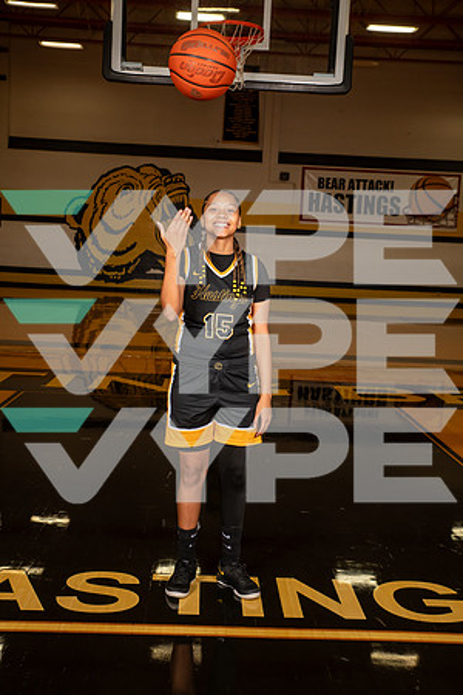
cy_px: 348
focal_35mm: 46
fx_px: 887
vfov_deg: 42.7
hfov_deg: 29.2
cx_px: 232
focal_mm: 46
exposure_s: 1/400
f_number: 7.1
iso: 640
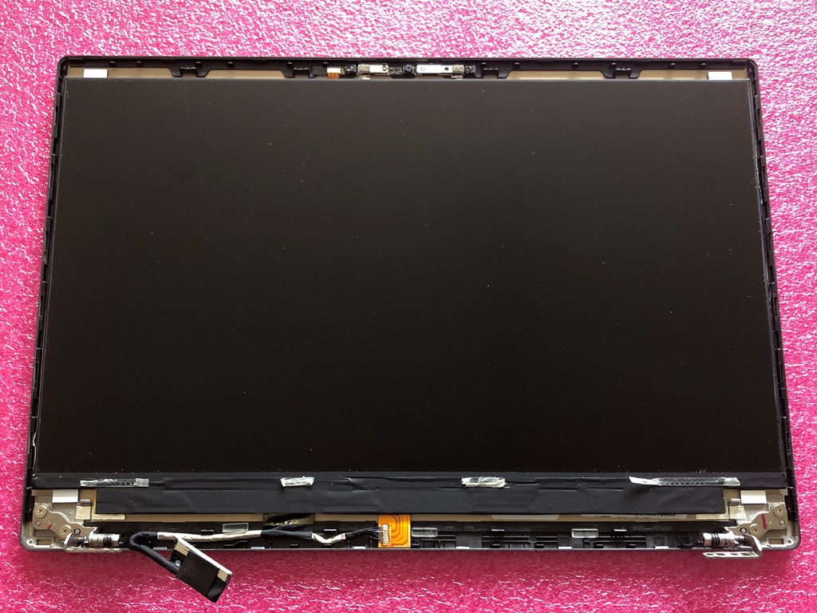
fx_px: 661
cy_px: 306
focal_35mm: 28
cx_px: 408
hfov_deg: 63.4
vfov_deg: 49.7
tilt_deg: -79.2
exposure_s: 1/17
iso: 40
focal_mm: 3.99
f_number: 1.8
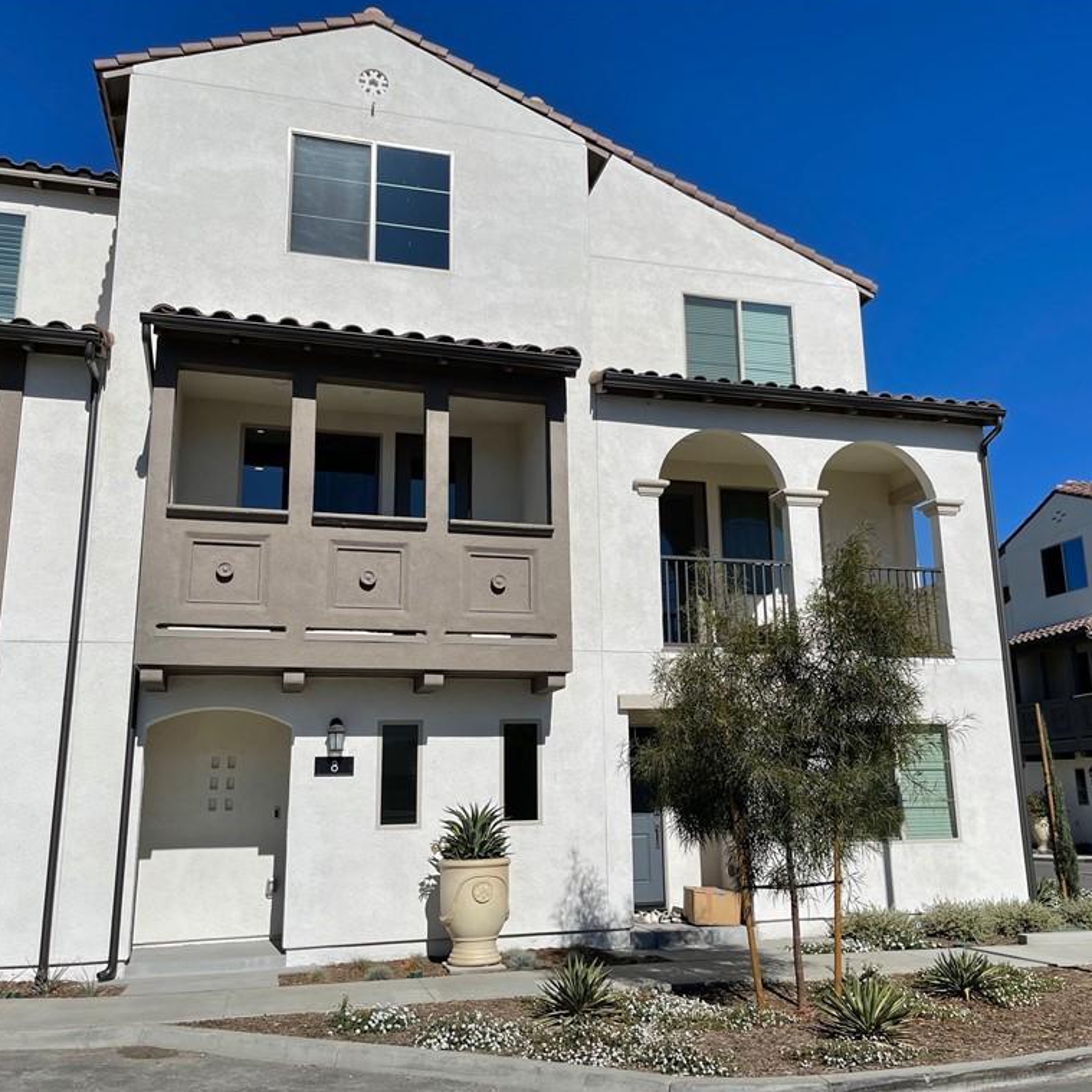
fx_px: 1106
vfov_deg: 52.5
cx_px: 591
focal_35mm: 31
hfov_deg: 52.5
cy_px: 541
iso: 32
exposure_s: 1/10000
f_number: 1.6
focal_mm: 5.1
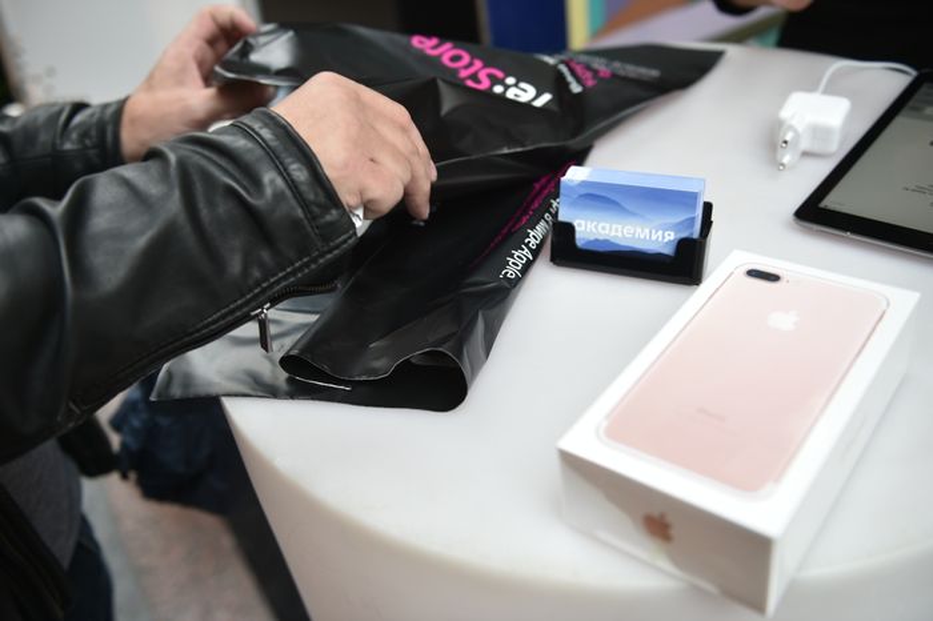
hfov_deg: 54.5
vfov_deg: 37.8
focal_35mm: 35
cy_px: 310
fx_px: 907
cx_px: 466
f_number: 3.2
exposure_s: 1/125
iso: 400
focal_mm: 35
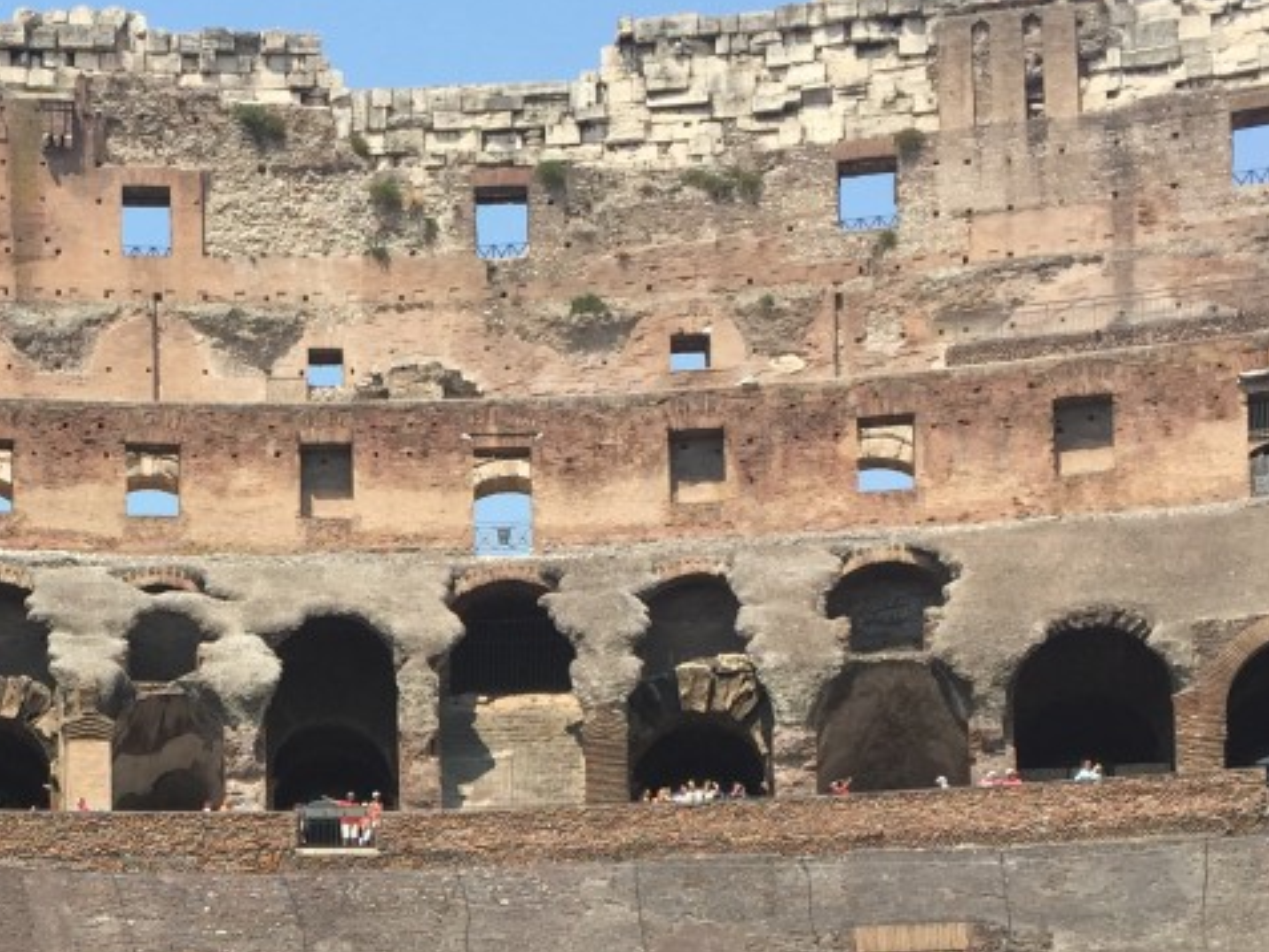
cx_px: 231
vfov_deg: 19.4
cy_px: 1029
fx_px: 2677
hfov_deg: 26.1
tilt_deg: +4.7
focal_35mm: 73
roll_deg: +0.5
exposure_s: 1/1364
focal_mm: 4.15
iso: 32
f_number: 2.2
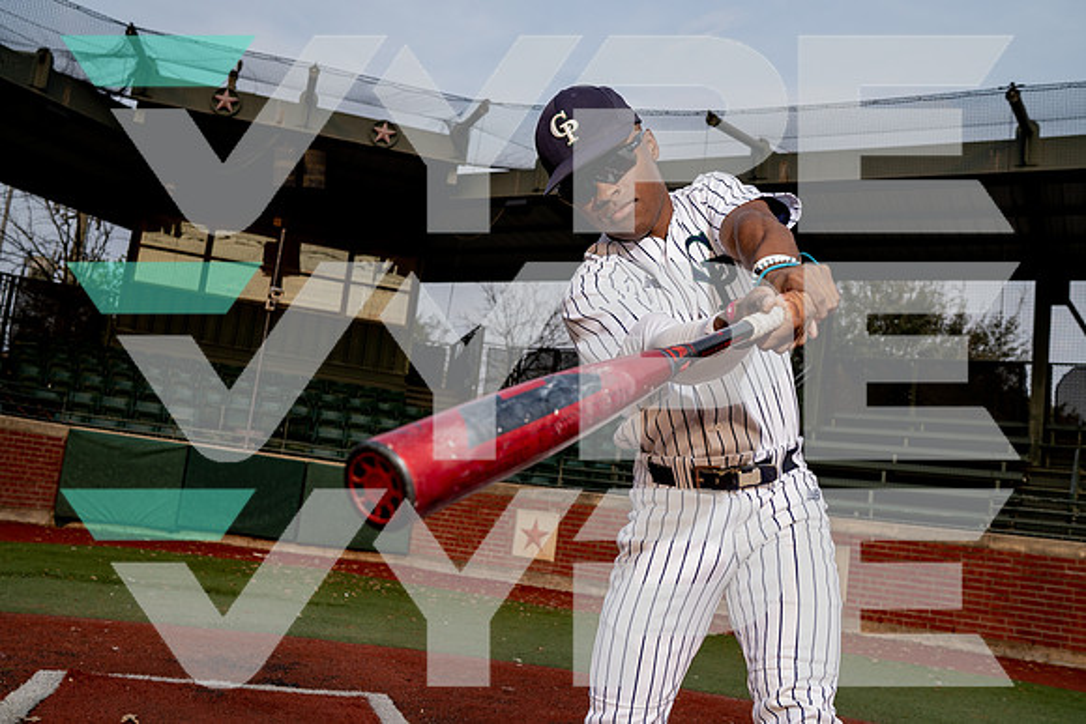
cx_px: 543
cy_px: 362
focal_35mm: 35
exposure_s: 1/250
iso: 250
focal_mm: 35
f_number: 5.6
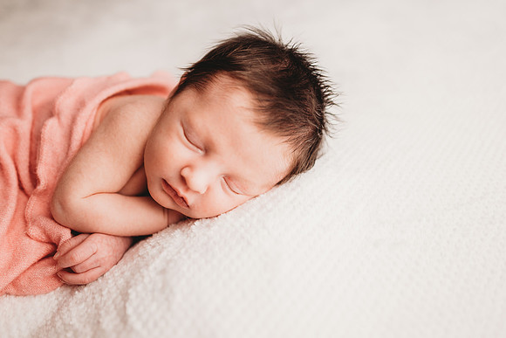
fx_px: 391
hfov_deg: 65.9
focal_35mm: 28
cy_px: 169
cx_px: 255
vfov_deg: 46.7
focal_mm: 24
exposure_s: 1/160
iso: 100
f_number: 2.2
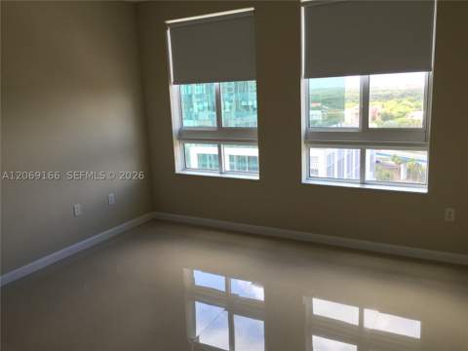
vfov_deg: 48.2
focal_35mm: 29
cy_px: 176
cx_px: 234
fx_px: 392
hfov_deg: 61.7
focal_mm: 4.15
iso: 50
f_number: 2.2
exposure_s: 1/120
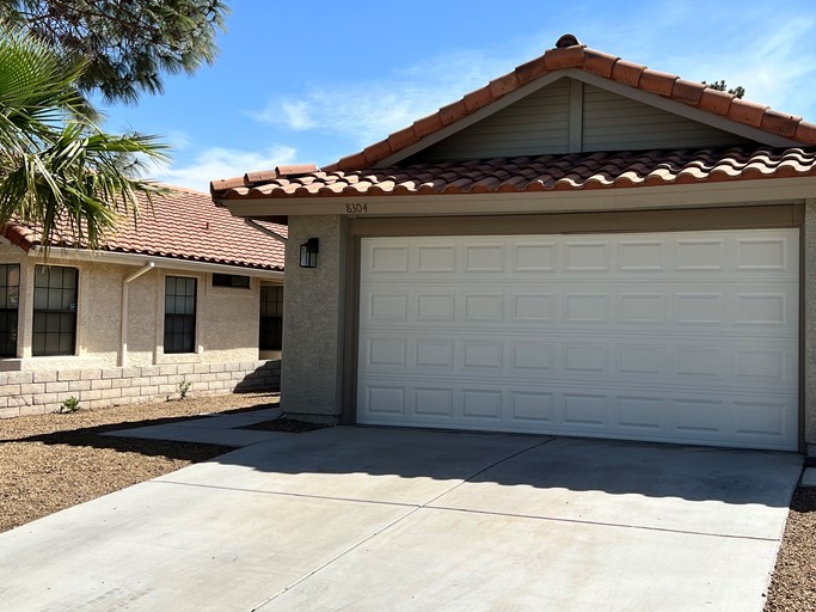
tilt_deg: +0.9
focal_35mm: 39
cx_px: 529
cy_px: 290
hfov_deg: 47.3
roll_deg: -0.9
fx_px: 919
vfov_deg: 36.8
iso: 50
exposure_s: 1/5587
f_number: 1.5
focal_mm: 5.7
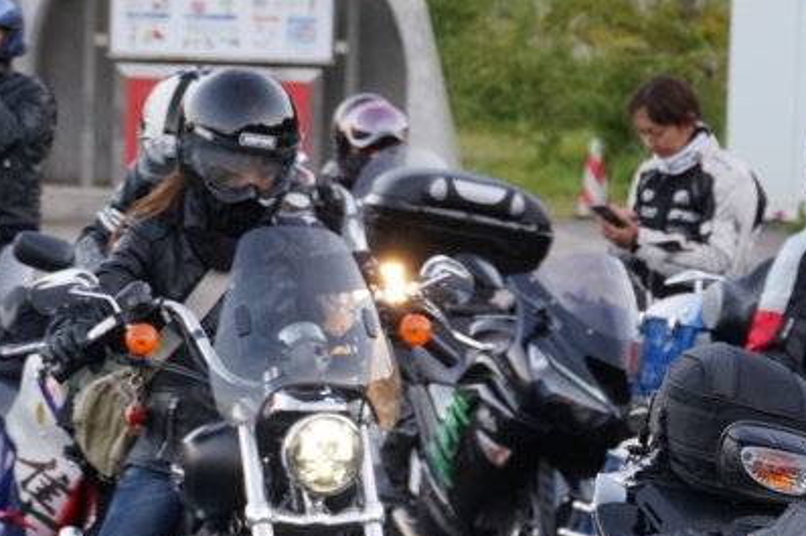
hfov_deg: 10.2
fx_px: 4498
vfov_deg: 6.8
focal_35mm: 201
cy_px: 426
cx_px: 444
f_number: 5.6
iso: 1600
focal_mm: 67
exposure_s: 1/160
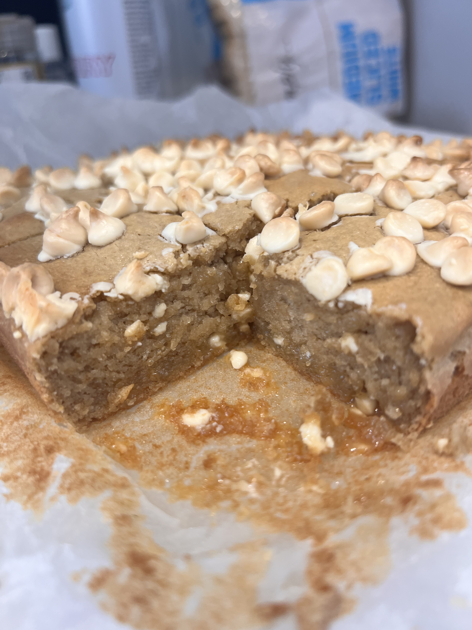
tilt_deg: -29.2
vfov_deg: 67.3
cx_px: 236
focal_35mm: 26
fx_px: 473
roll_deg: +6.1
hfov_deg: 53.1
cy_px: 315
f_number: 1.5
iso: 64
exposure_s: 1/100
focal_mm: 5.7
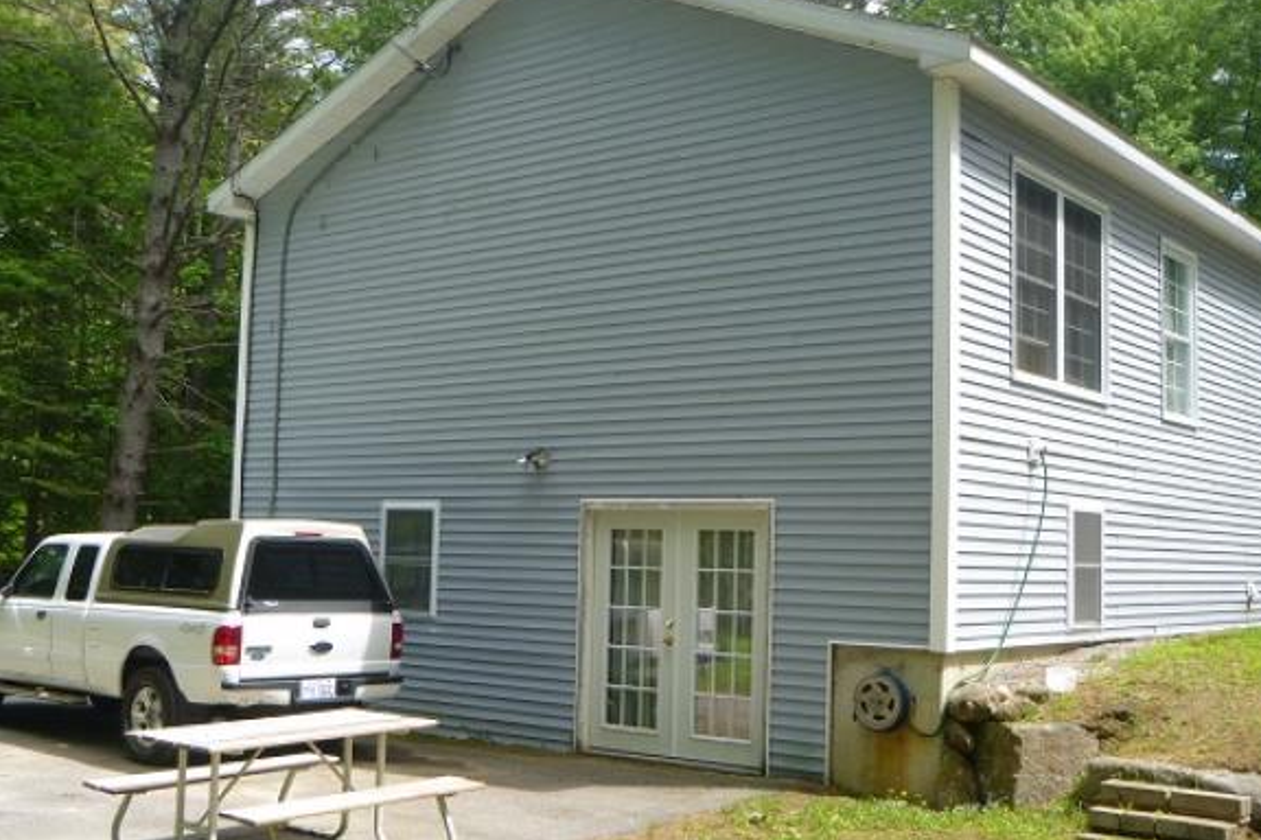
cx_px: 633
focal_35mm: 43
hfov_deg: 45.4
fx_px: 1506
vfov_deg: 31.2
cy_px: 411
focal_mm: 7.3
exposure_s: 1/100
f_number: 4.6
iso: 100
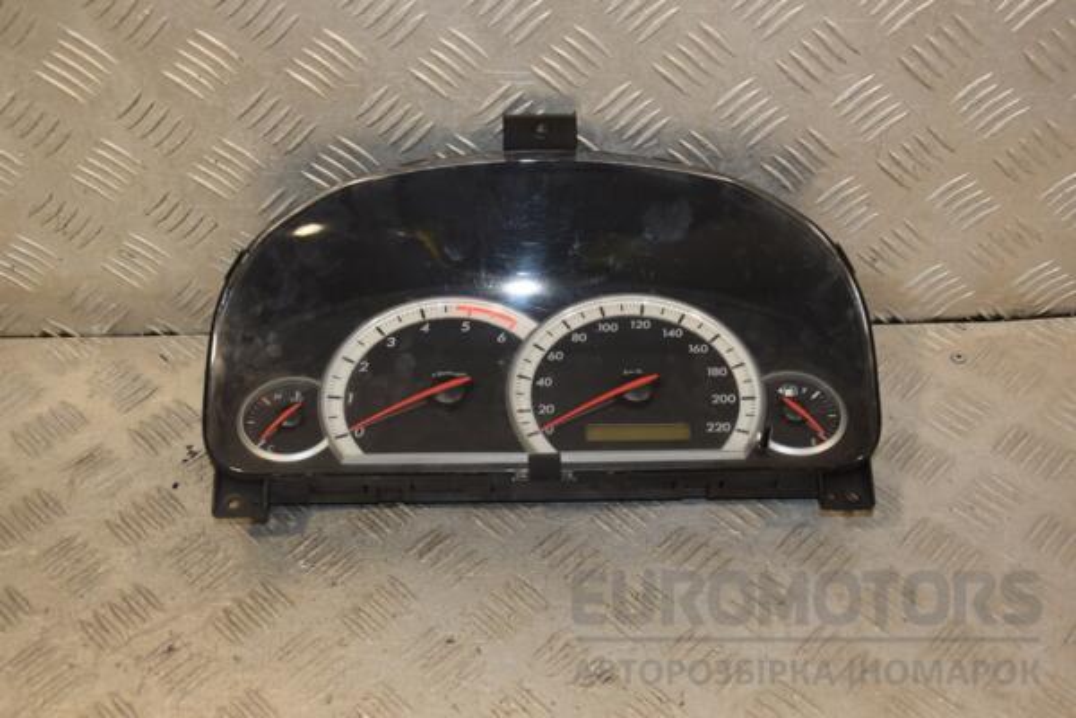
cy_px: 359
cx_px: 538
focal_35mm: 45
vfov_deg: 29.9
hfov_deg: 43.6
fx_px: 1345
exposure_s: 1/200
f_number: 5.6
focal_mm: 30
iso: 800
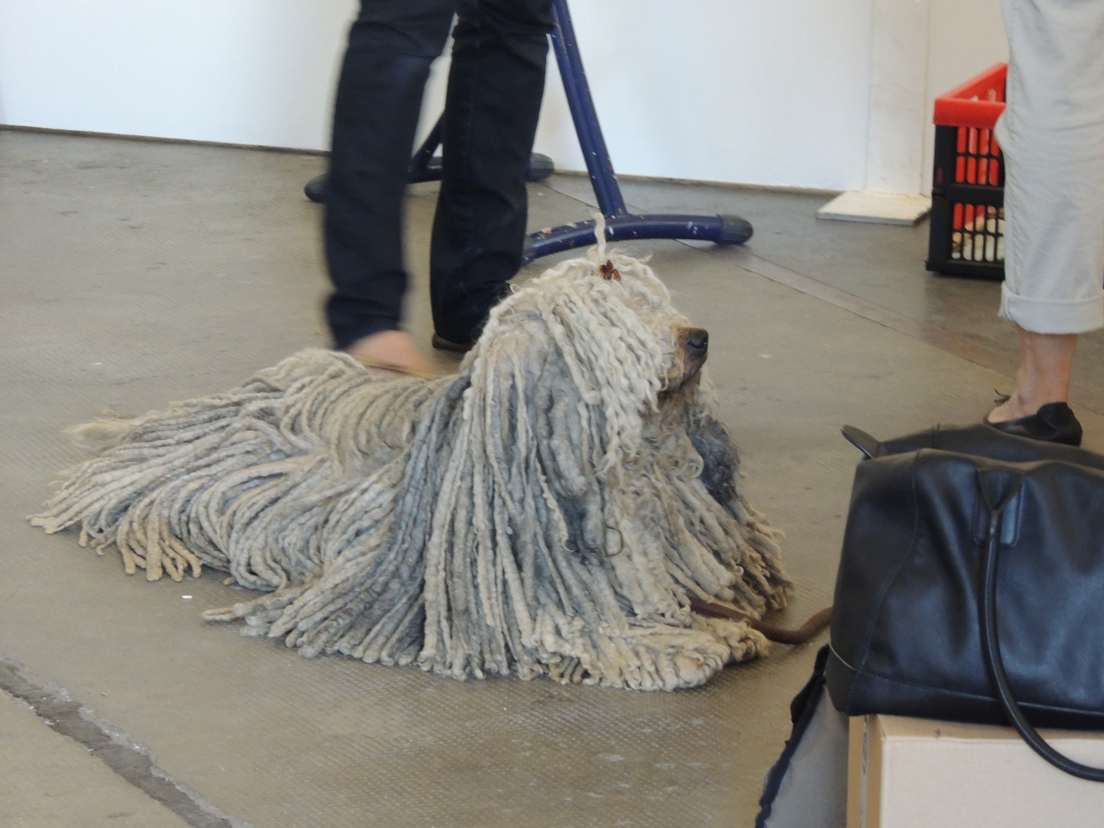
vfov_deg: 8.7
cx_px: 552
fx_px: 5422
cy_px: 414
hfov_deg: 11.6
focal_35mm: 170
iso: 800
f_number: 4.5
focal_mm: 30.3
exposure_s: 1/20
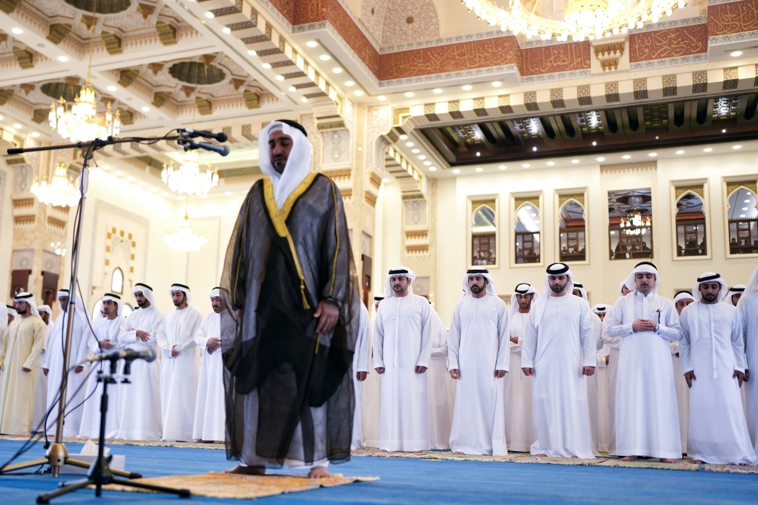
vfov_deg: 37.8
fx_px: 737
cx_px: 379
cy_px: 252
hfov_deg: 54.4
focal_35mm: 35
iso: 500
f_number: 1.4
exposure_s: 1/160
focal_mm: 35
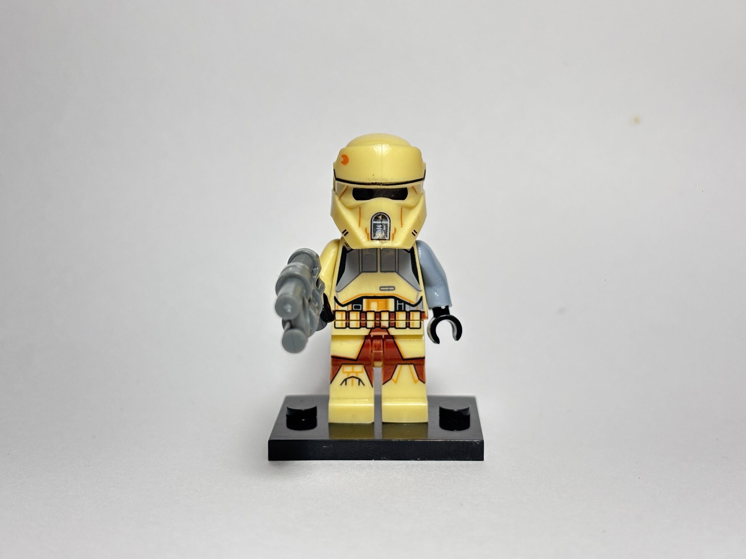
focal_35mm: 53
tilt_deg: -6.9
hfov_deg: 36.2
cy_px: 279
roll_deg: +0.9
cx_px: 372
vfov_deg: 27.5
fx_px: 1142
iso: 32
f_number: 1.6
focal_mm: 5.96
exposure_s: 1/100
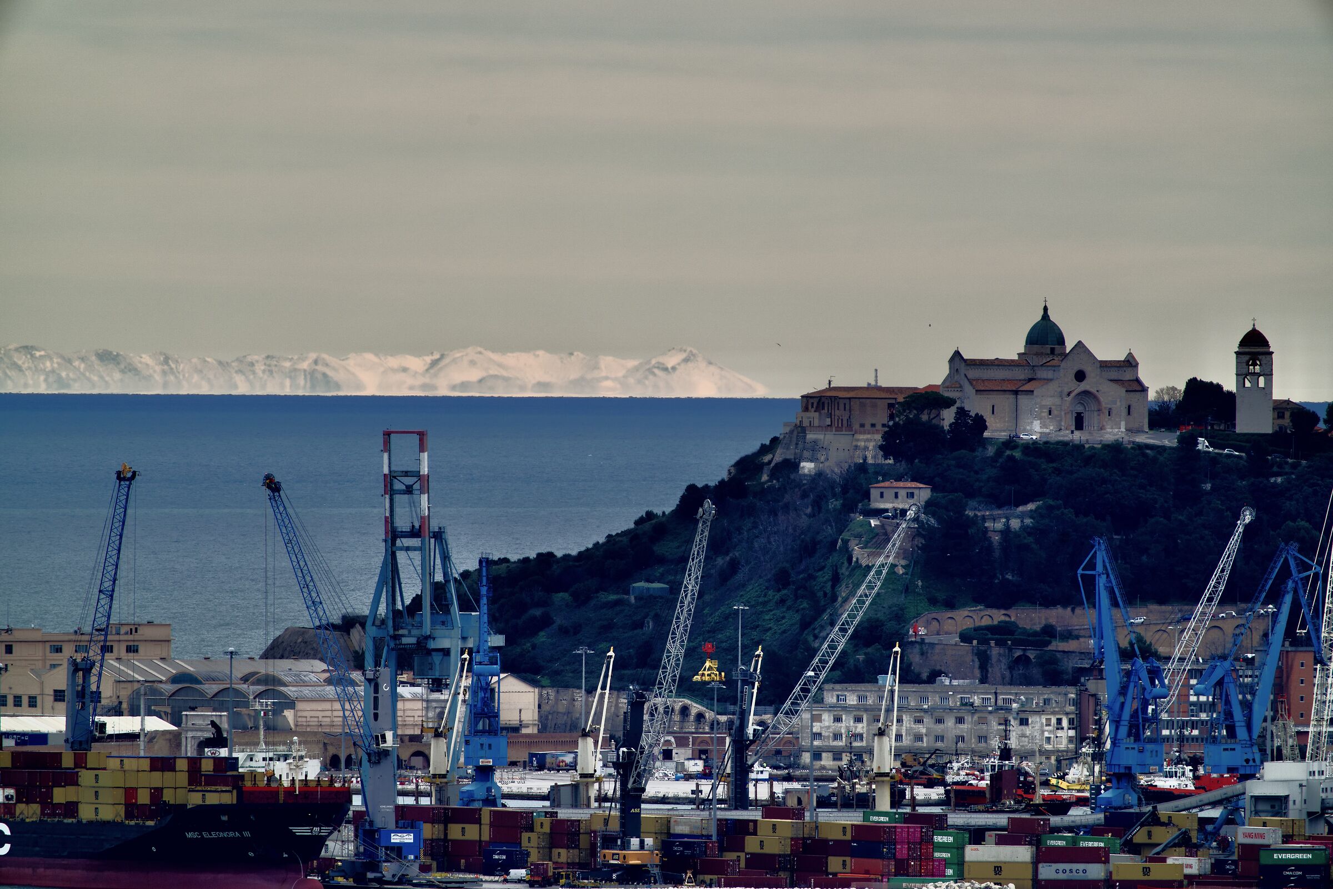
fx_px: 31101
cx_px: 666
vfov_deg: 1.6
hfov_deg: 2.5
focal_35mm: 840
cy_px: 444
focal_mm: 840
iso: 200
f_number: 9
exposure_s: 1/200
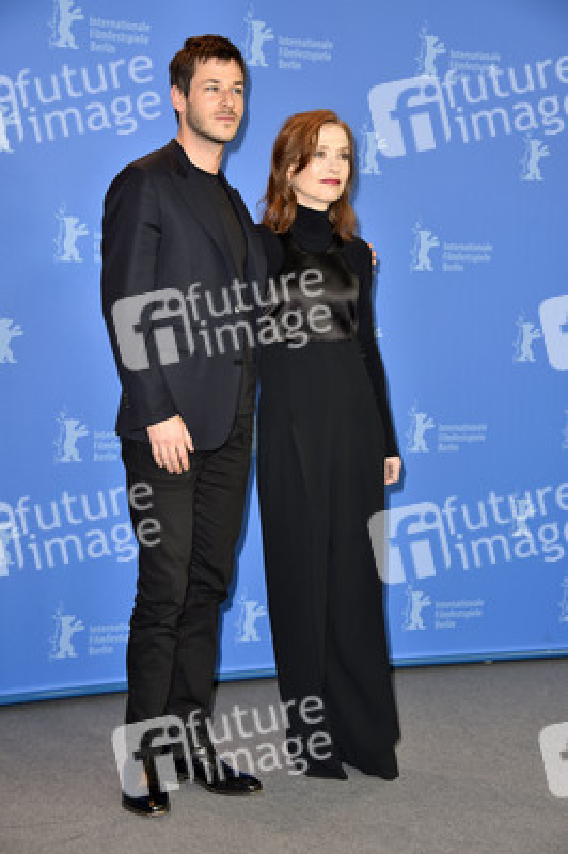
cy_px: 427
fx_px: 1612
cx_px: 284
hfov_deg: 20.0
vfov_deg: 29.7
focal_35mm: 68
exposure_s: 1/125
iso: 640
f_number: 5.6
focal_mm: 68
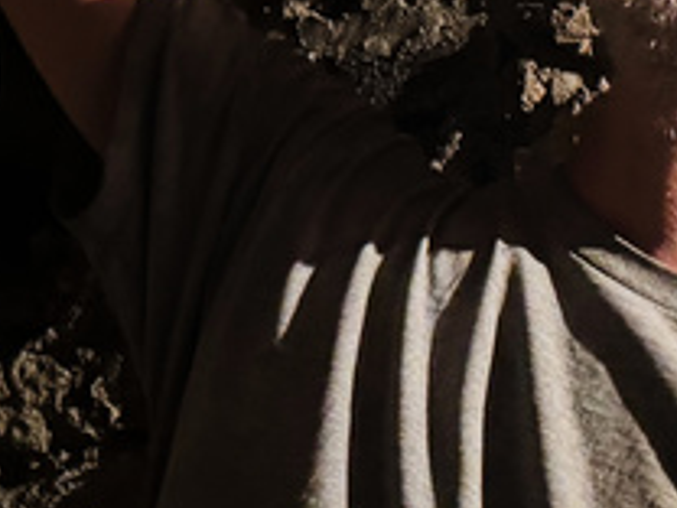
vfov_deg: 12.5
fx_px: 2308
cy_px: 59
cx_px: 312
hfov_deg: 16.7
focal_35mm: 118
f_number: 1.8
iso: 640
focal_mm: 6.8
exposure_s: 1/33
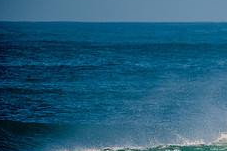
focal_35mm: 1279
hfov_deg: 1.6
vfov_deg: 1.1
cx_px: 285
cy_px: 178
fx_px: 8059
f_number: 5.6
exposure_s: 1/1600
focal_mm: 500
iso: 160
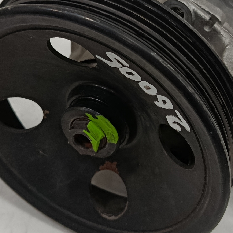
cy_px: 86
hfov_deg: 22.4
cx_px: 145
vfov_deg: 22.4
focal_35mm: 77
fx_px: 586
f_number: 1.7
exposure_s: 1/100
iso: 955
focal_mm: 5.24
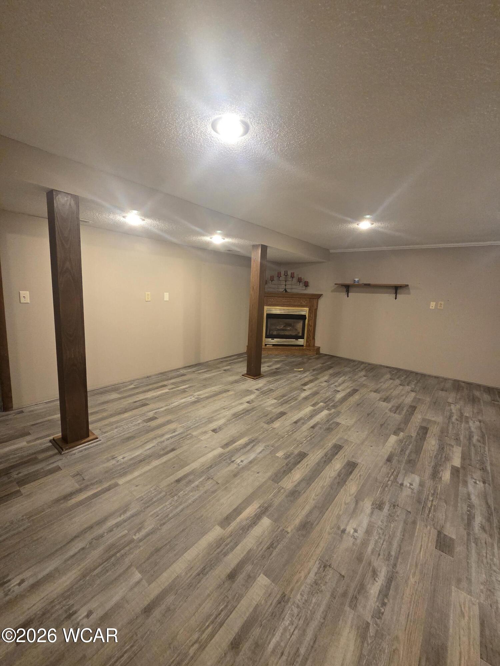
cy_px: 333
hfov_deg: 89.9
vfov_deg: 106.2
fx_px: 250
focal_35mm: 13
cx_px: 250
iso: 800
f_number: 2.2
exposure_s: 1/60
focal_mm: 2.2
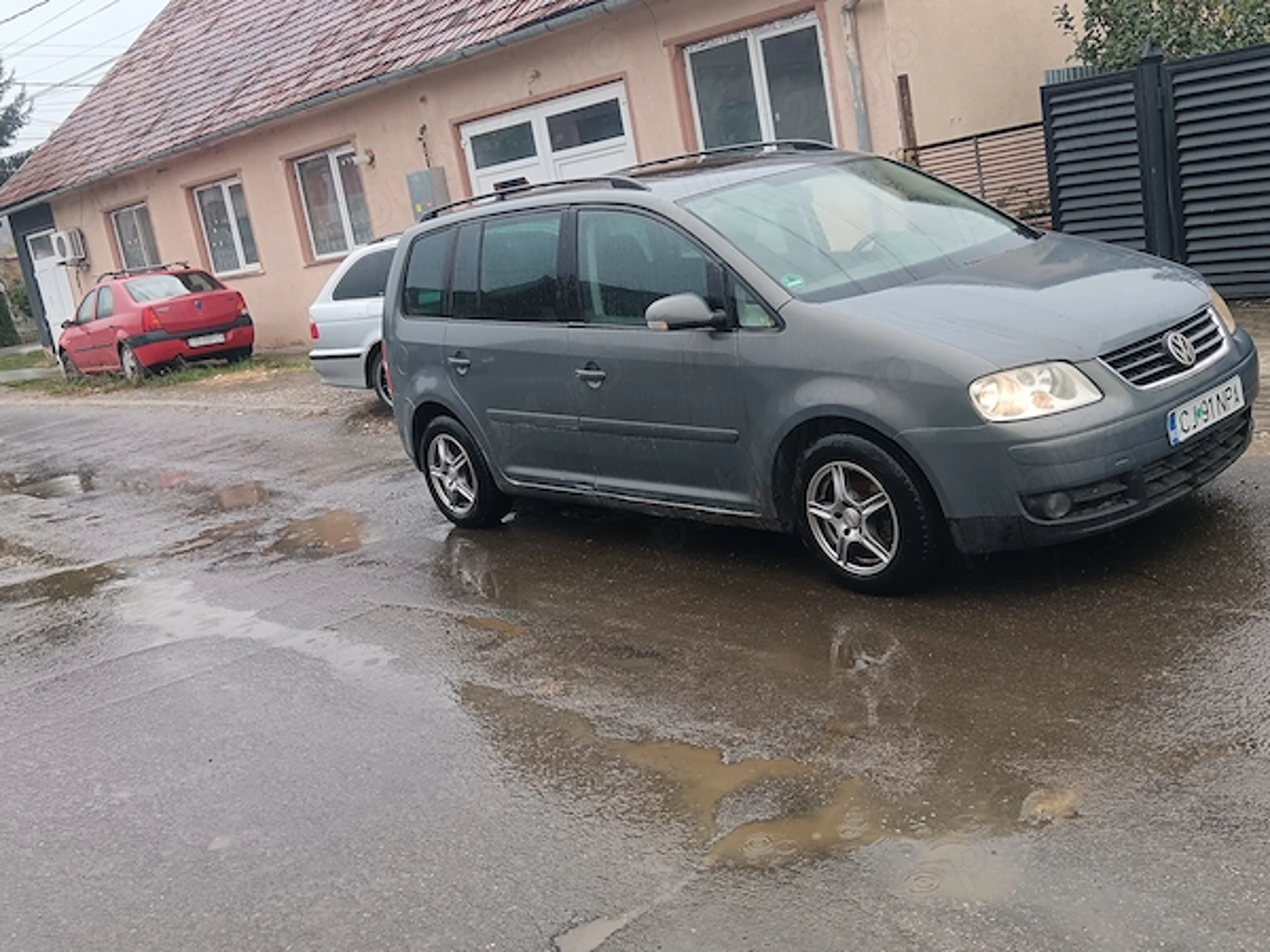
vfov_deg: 40.7
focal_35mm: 35
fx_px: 1284
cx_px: 635
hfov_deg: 52.6
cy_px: 476
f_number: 1.9
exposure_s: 1/135
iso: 100
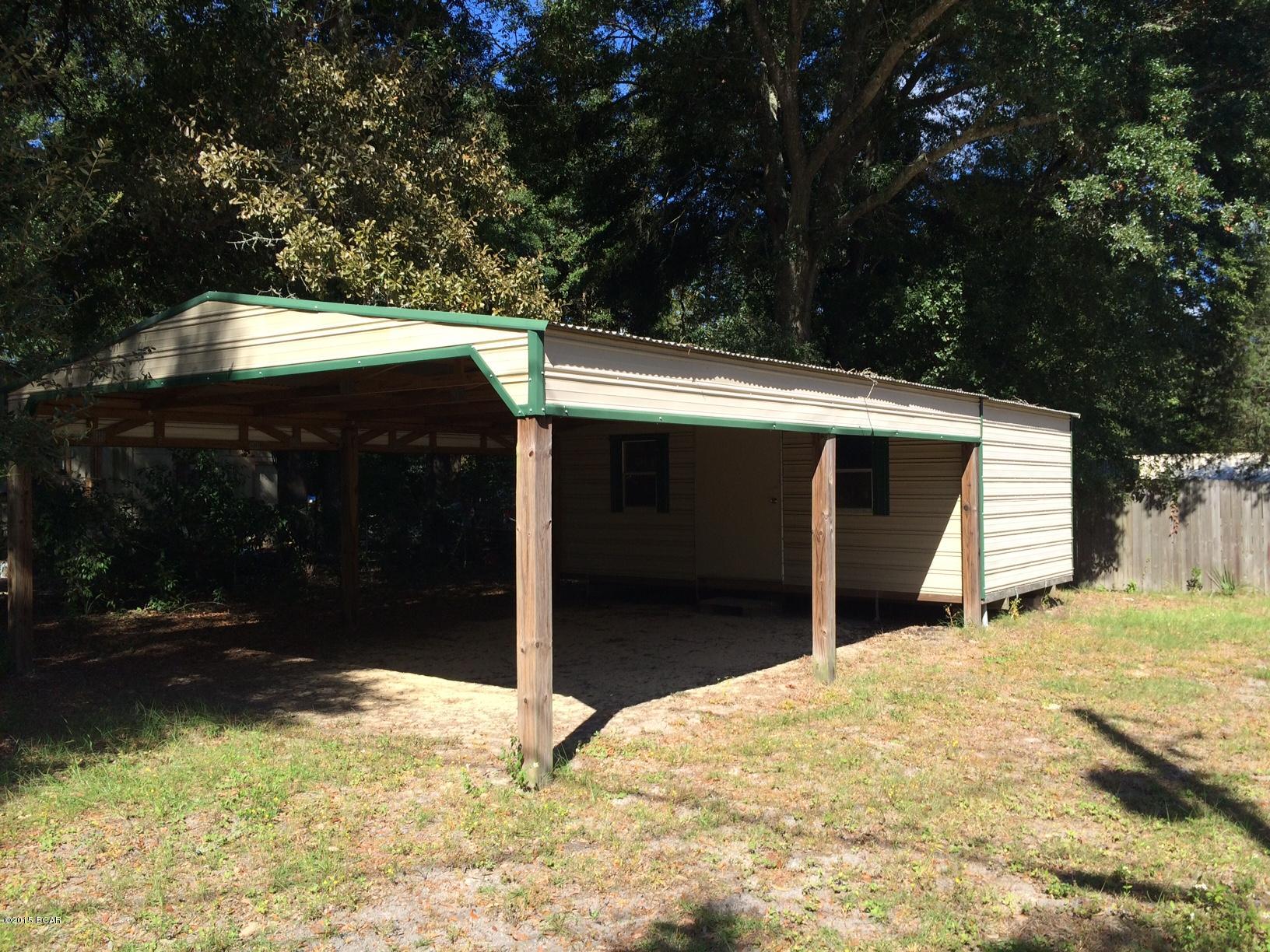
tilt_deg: -0.7
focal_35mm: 29
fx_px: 1064
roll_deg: +0.3
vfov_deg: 48.2
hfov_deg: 61.7
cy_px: 476
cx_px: 635
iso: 32
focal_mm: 4.15
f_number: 2.2
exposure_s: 1/1109
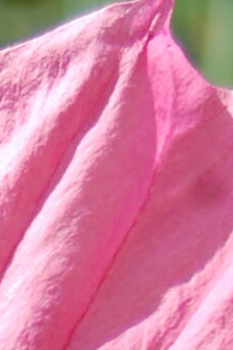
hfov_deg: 2.7
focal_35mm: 514
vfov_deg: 3.9
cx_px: -308
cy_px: 1133
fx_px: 4988
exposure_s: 1/250
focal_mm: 45
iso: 200
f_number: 8
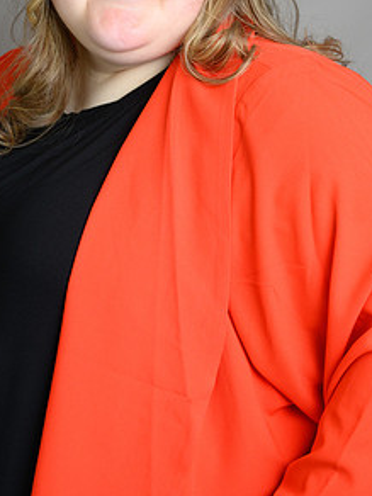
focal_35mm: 126
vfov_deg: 15.6
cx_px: 161
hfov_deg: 11.8
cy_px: 148
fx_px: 1805
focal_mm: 85
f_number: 7.1
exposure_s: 1/125
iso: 1000
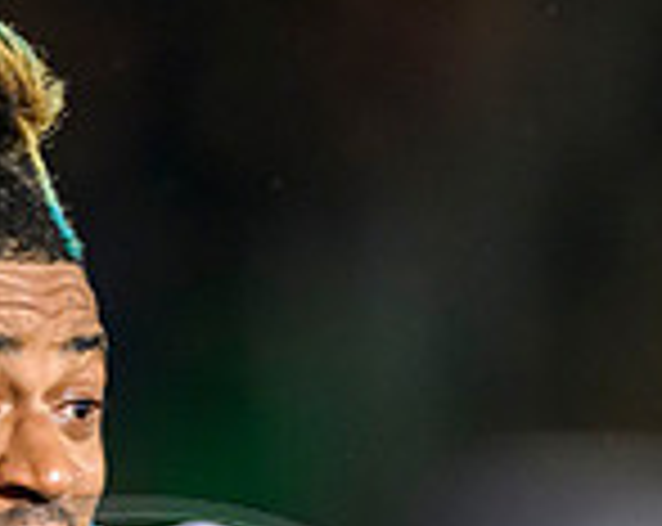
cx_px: -50
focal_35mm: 1699
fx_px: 33222
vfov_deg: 0.9
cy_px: 951
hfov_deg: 1.1
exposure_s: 1/800
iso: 6400
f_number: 3.2
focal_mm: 400
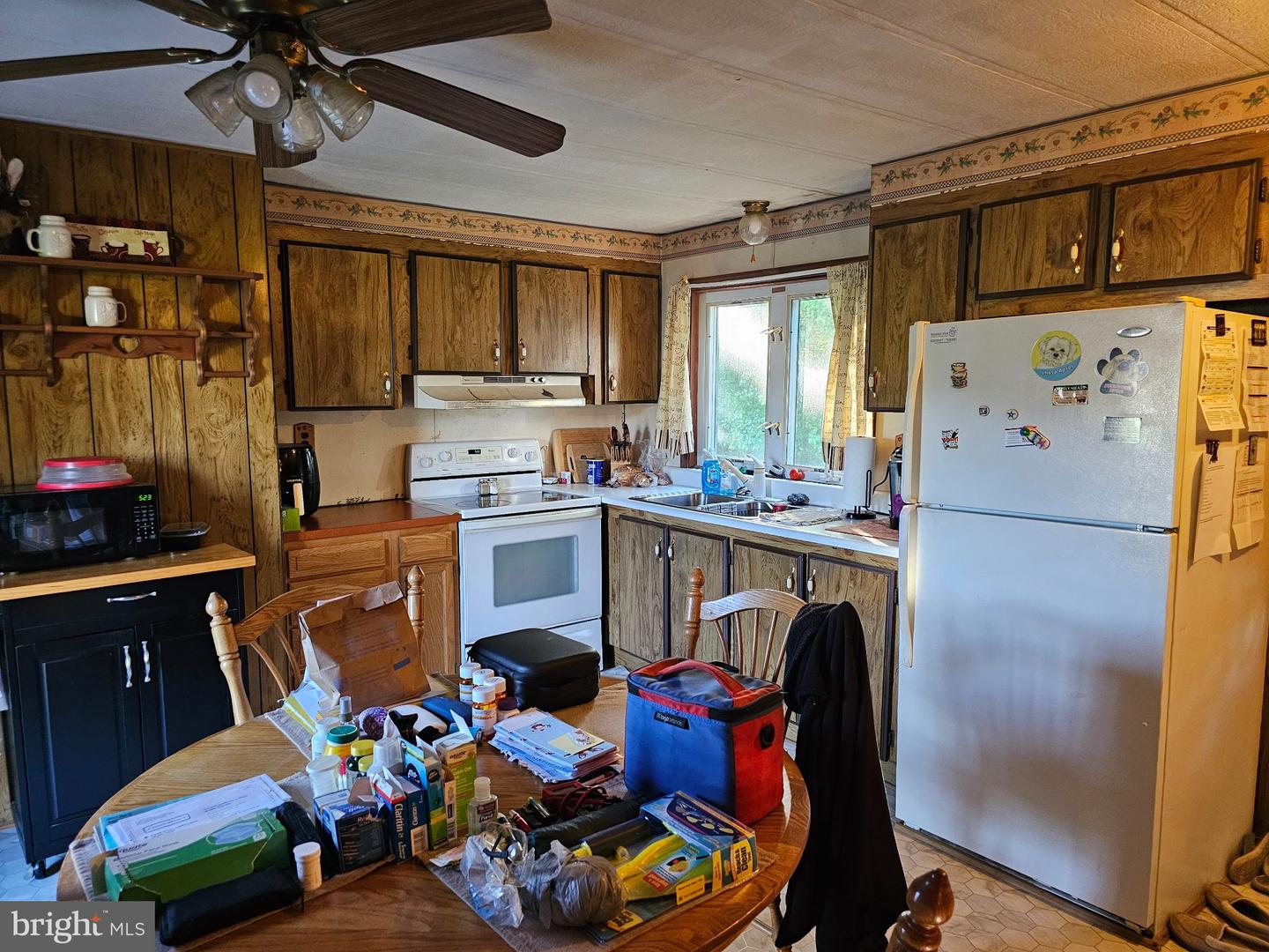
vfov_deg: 58.9
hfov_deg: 73.9
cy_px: 476
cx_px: 634
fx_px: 843
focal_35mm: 23
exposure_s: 1/60
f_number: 1.7
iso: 640
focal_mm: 6.3
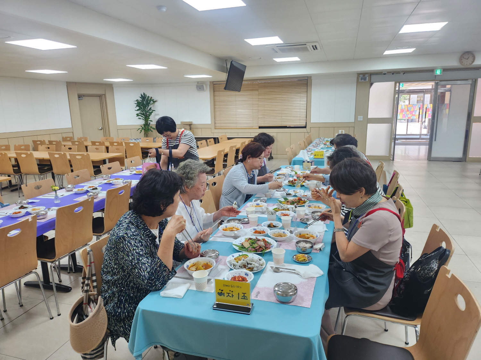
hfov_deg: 71.6
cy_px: 180
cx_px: 240
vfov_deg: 56.8
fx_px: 333
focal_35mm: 24
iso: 160
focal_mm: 5
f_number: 1.8
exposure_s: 1/120
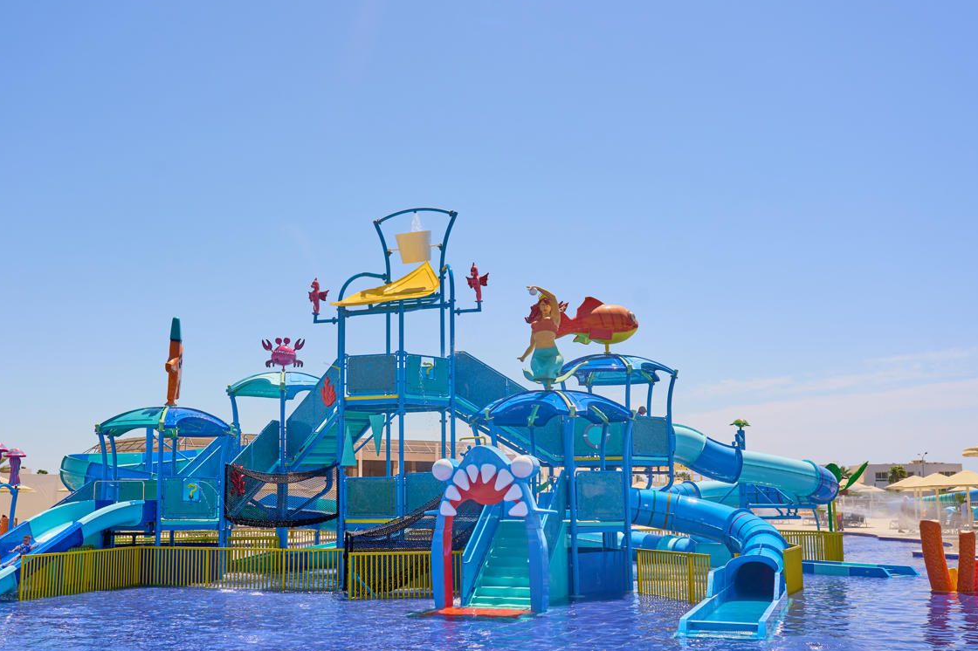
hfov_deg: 48.4
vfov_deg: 33.4
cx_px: 438
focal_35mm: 40
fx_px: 1086
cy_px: 351
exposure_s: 1/1250
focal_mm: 35
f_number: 5
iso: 100
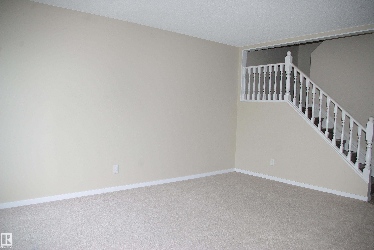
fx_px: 281
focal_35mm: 27
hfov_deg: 67.4
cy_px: 125
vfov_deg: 48.0
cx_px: 187
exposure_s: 1/180
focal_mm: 18
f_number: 6.7
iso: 800
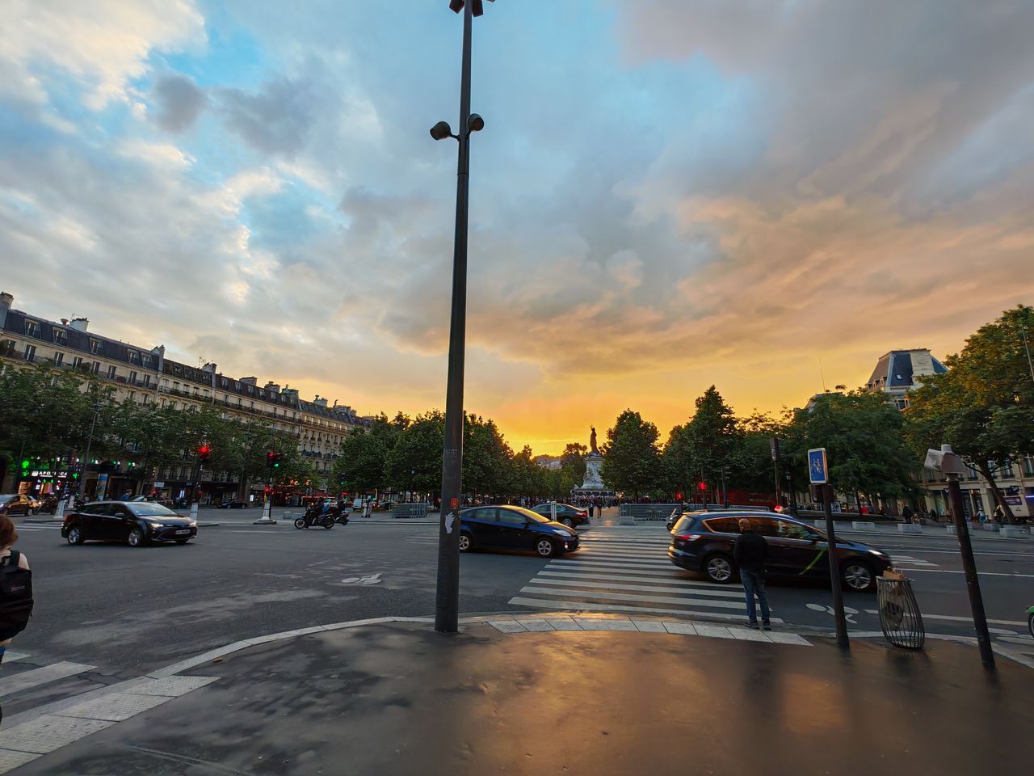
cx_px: 517
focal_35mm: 16
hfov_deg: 94.5
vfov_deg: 78.1
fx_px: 478
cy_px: 388
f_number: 2.2
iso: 50
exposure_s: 1/100
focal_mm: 1.96
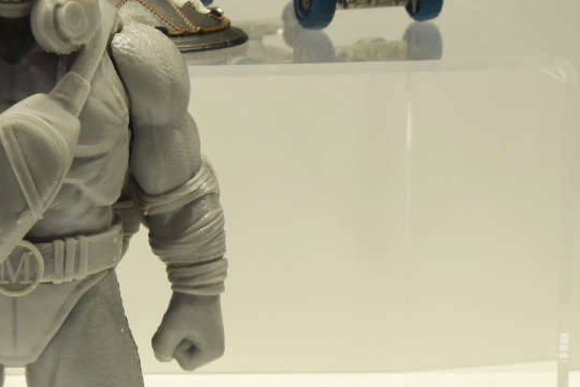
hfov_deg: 15.6
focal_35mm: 129
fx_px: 2087
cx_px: 30
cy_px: 351
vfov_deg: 10.5
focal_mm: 29
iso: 500
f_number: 11
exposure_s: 1/100
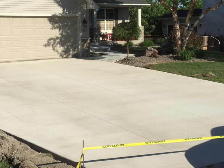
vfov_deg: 28.4
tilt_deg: -4.4
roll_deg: +0.9
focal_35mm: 51
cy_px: 60
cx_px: 89
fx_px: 330
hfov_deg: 37.3
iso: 32
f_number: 2.2
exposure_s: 1/2475
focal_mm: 4.15
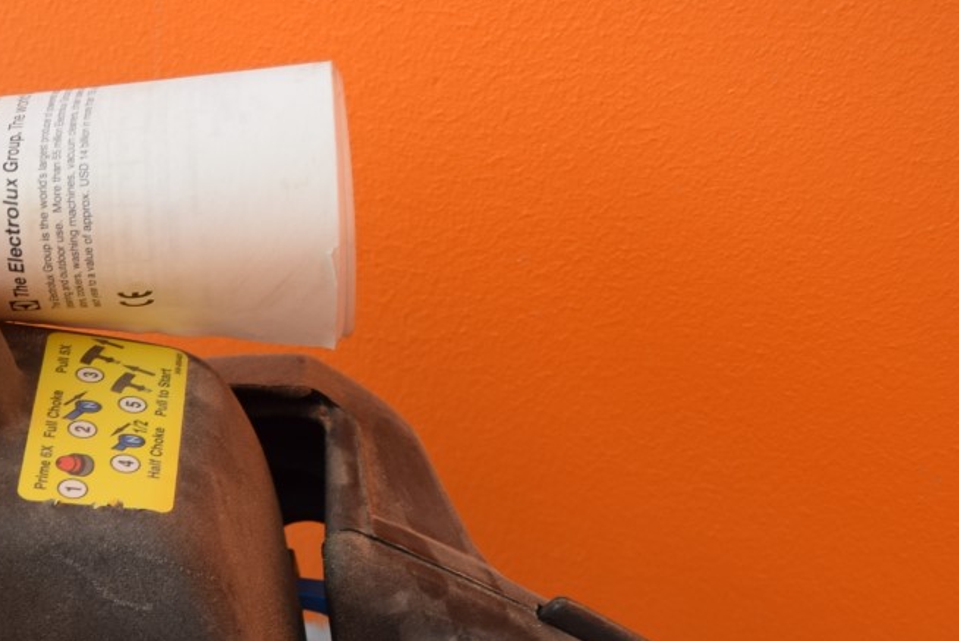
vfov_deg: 15.6
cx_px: -56
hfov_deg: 22.7
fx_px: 2272
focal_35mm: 85
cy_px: 711
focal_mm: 23
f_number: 5
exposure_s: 1/100
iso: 400
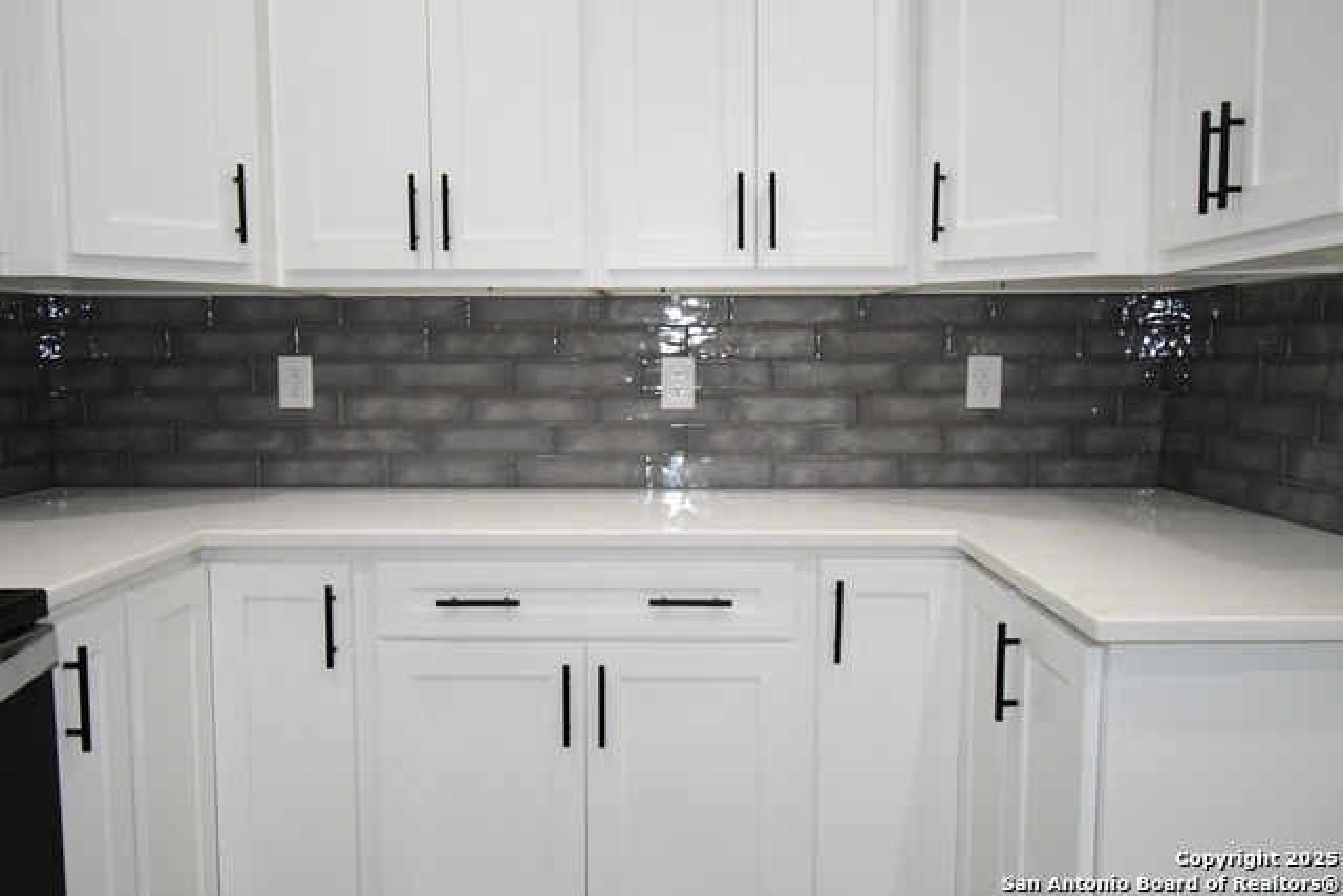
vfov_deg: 43.6
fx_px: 1119
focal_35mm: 30
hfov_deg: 61.9
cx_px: 672
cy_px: 448
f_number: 5.6
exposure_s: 1/250
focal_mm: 20
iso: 3200
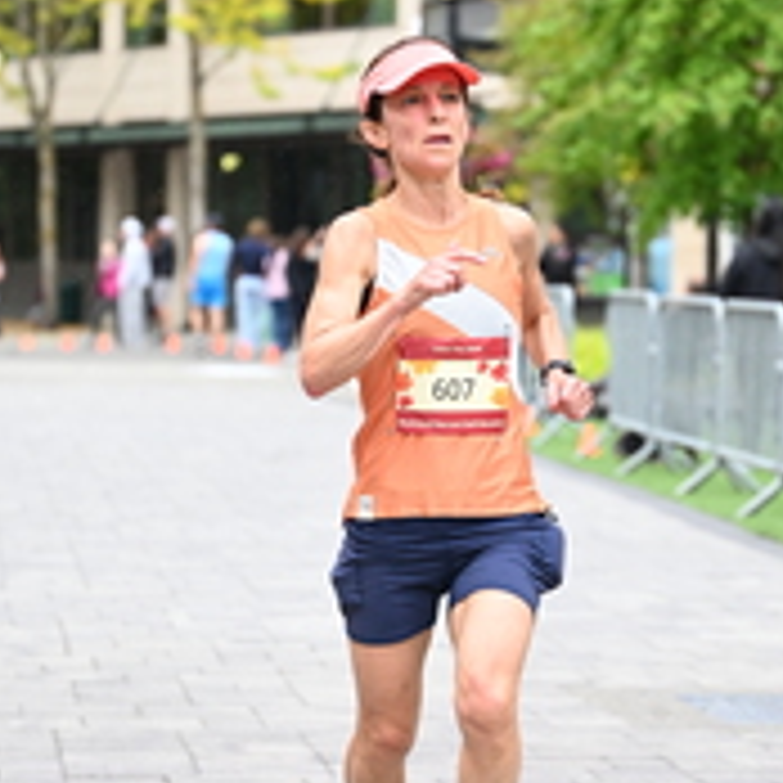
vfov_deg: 9.3
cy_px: 374
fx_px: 4811
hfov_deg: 9.3
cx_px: 457
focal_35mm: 188
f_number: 2.8
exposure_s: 1/1600
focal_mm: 70
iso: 1250
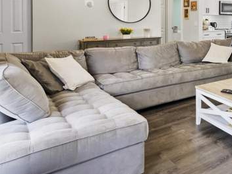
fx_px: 235
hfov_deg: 40.7
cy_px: 22
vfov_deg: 38.3
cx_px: 263
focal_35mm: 35
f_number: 8
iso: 1600
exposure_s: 1/8
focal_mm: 16
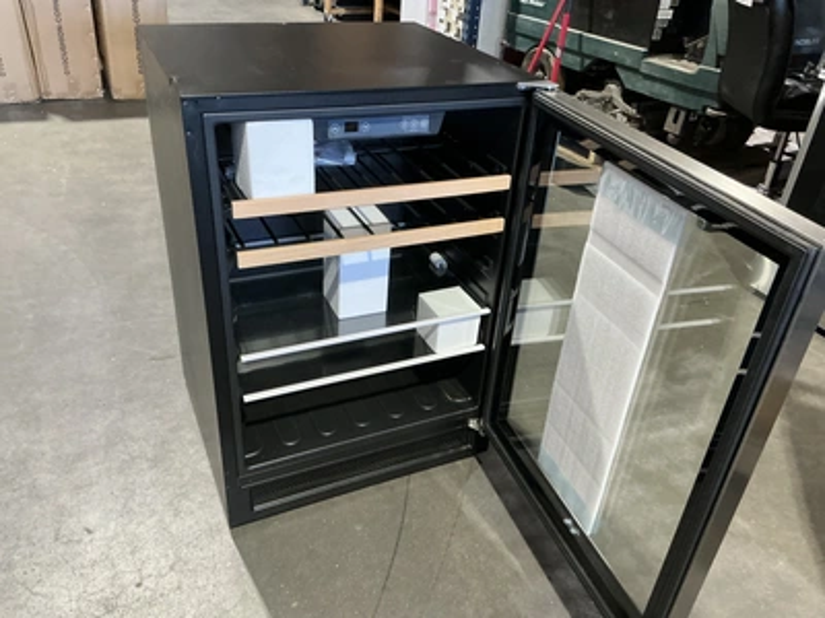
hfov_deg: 63.4
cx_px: 412
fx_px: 667
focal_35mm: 28
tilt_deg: -31.2
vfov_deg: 49.7
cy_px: 309
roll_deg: -4.3
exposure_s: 1/60
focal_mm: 3
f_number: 1.8
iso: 250
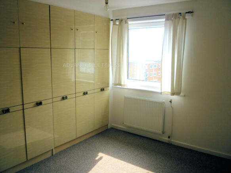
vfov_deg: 48.2
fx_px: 193
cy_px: 86
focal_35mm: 29
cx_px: 116
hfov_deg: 61.7
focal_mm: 5.2
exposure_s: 1/160
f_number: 3.3
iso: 80
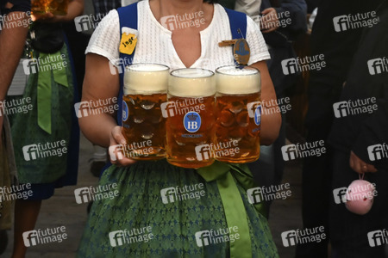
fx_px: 722
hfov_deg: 30.1
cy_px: 129
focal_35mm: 67
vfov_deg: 20.3
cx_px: 194
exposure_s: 1/200
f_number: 8
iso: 5000
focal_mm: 45
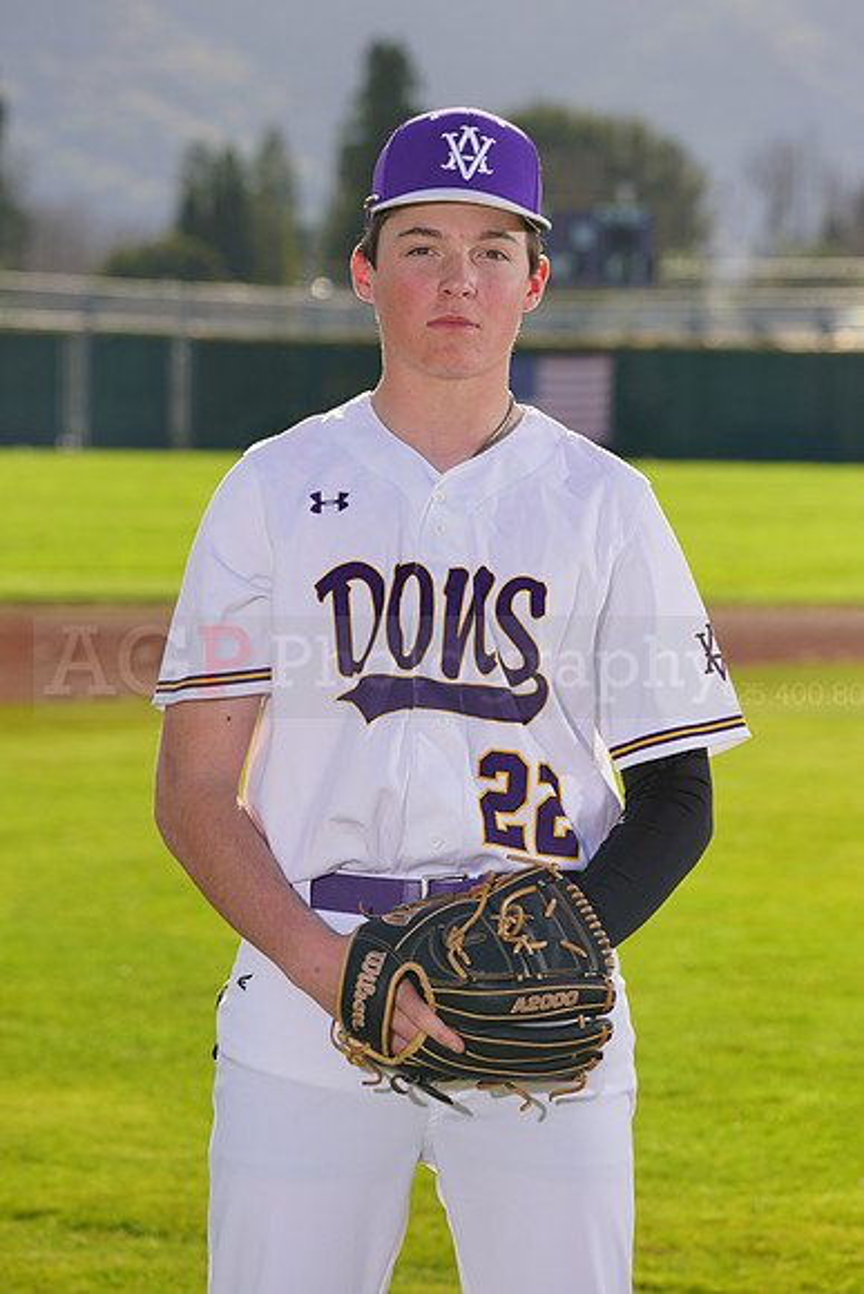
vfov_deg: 11.2
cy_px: 647
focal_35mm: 183
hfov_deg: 7.5
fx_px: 6584
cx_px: 432
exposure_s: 1/250
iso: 100
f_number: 9
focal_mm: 183
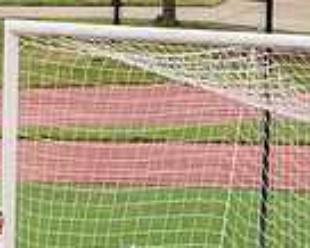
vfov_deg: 1.5
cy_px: 440
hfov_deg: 1.9
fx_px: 9181
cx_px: -230
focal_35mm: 1000
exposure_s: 1/1600
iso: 500
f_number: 5.6
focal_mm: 200
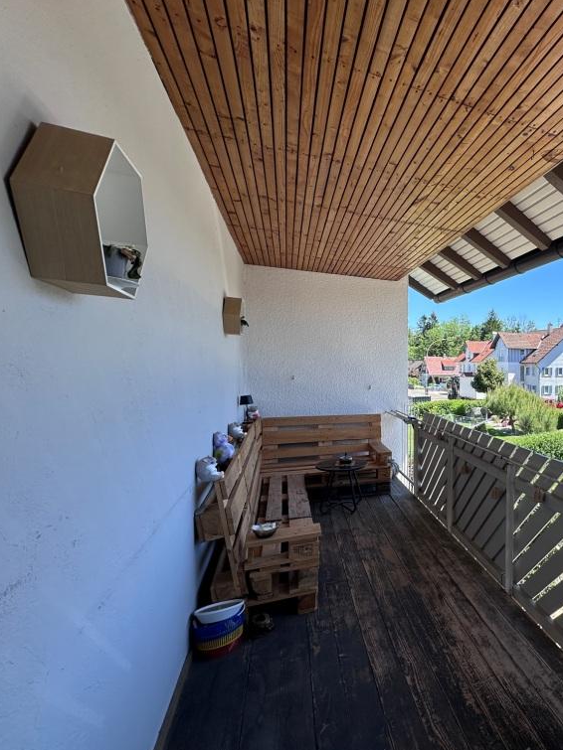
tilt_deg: -0.8
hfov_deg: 58.9
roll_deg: -0.1
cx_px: 503
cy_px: 375
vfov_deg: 84.7
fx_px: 412
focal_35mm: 19
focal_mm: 2.22
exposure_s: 1/461
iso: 40
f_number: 2.2
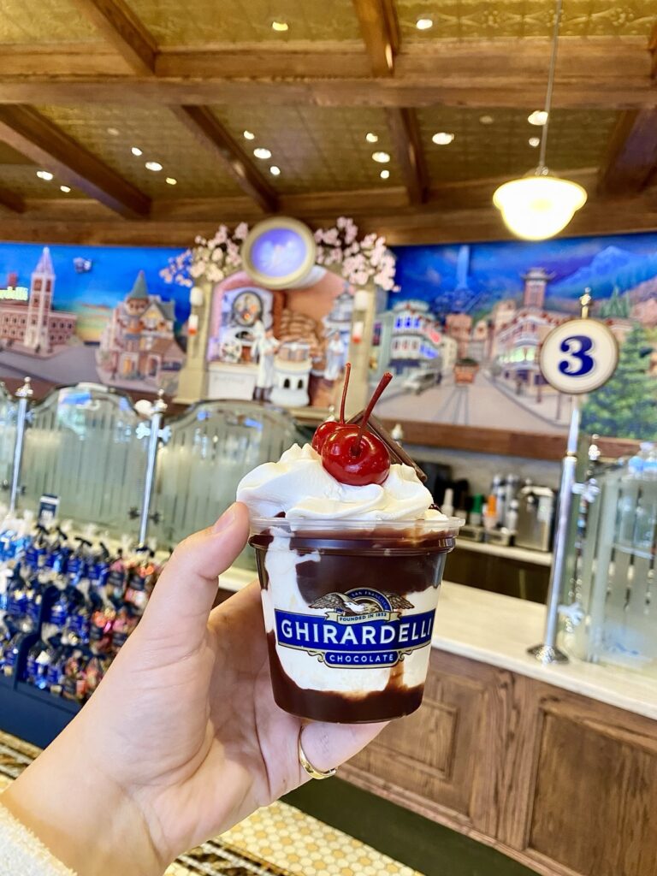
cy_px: 438
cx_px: 328
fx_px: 658
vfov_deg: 67.3
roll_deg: -7.3
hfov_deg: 53.1
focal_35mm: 26
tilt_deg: +0.8
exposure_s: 1/60
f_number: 1.8
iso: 200
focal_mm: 4.25
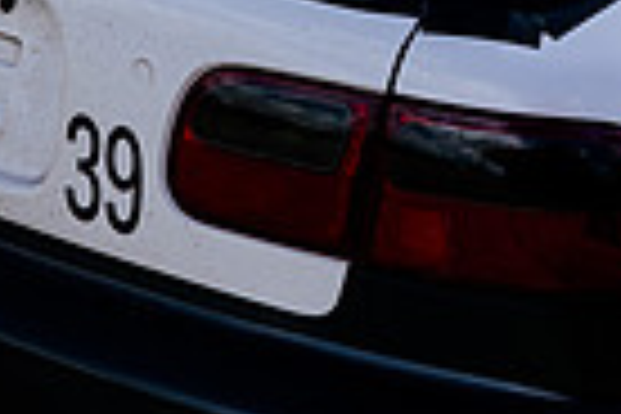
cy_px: -476
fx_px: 3864
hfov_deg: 9.0
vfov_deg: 5.9
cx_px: -324
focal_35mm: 224
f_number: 6.3
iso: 125
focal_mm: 44
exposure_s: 1/500
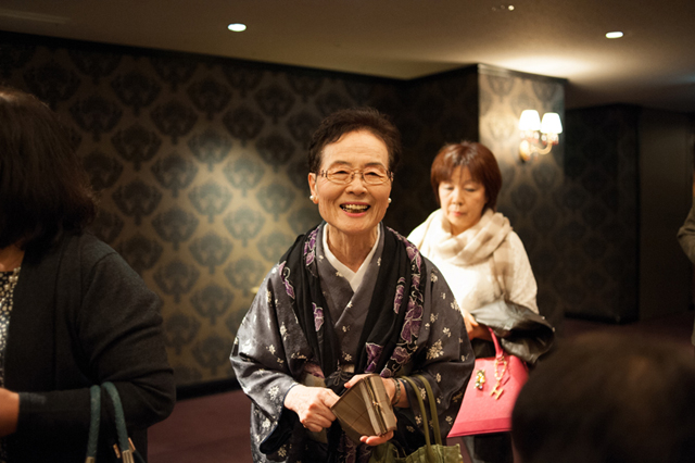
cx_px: 348
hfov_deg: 54.5
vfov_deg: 37.8
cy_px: 232
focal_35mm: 35
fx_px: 675
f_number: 2.8
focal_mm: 35
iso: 2500
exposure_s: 1/100
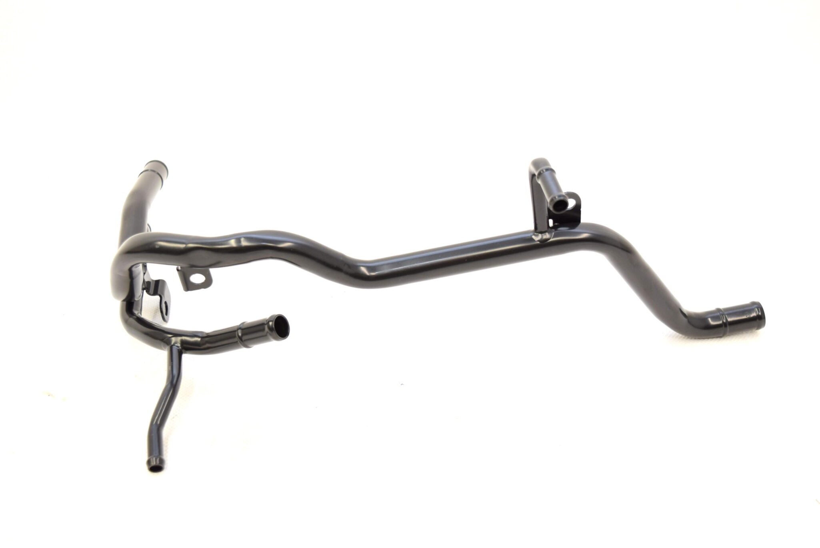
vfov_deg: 29.9
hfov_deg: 43.6
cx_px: 410
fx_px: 1026
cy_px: 274
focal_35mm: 45
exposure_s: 1/125
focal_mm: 30
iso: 400
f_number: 5.6
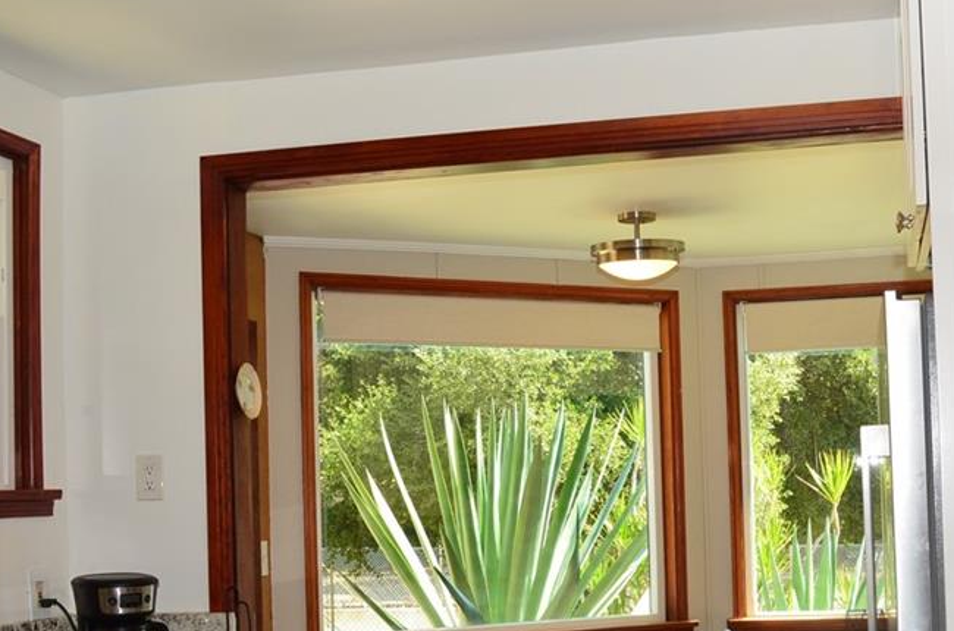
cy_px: 459
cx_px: 621
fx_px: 1375
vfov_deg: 25.6
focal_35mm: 52
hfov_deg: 37.9
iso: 800
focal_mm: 22
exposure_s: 1/125
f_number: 9
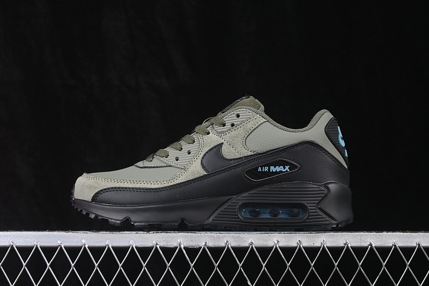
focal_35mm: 75
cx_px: 214
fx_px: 894
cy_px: 143
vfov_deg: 18.2
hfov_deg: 27.0
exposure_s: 1/60
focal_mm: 50
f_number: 6.3
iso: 160
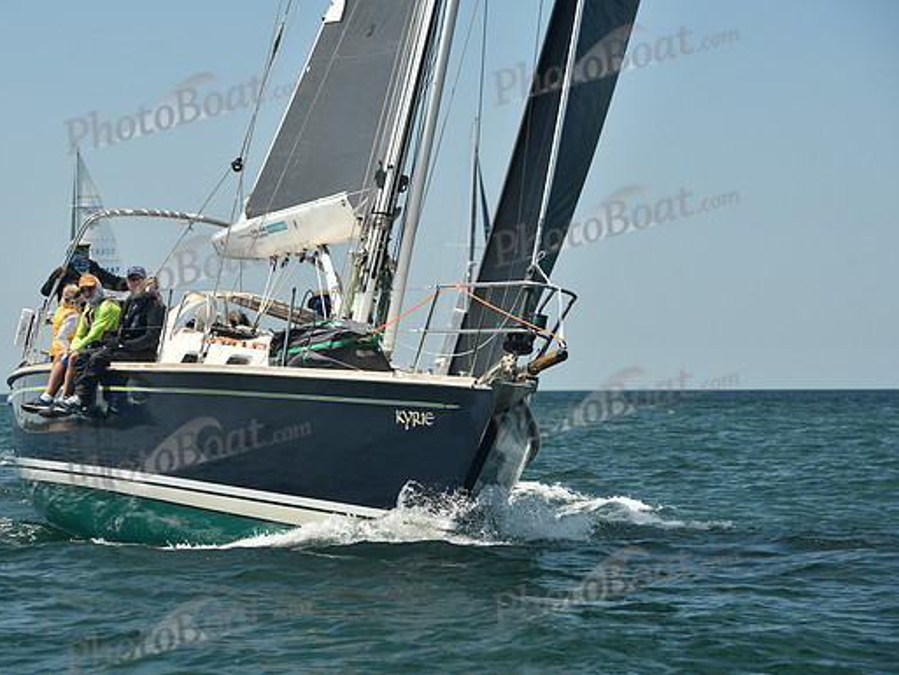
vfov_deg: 10.9
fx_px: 3533
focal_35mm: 136
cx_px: 403
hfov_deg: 14.5
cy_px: 338
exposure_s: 1/640
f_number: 7.1
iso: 320
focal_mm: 125
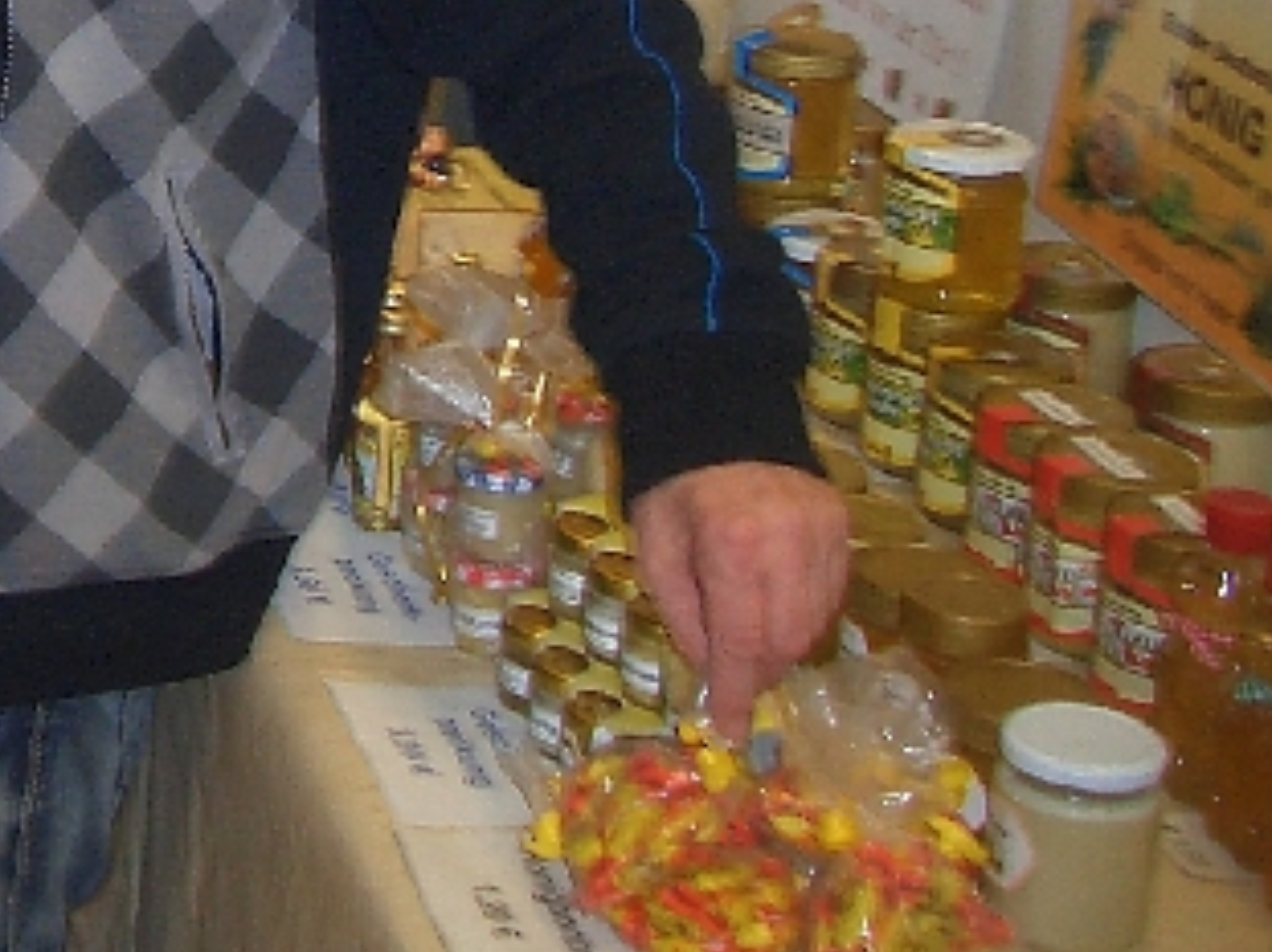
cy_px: -212
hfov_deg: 20.3
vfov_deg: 15.7
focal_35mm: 90
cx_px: -294
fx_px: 3306
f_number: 2.6
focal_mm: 5.8
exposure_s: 1/40
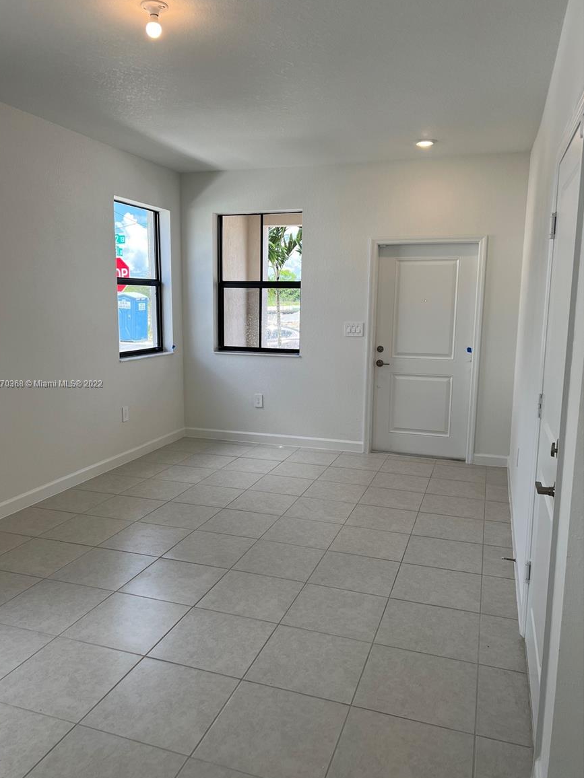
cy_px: 384
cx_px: 282
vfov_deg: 65.3
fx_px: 607
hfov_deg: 51.3
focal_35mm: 27
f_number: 1.5
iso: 40
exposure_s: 1/275
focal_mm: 5.7
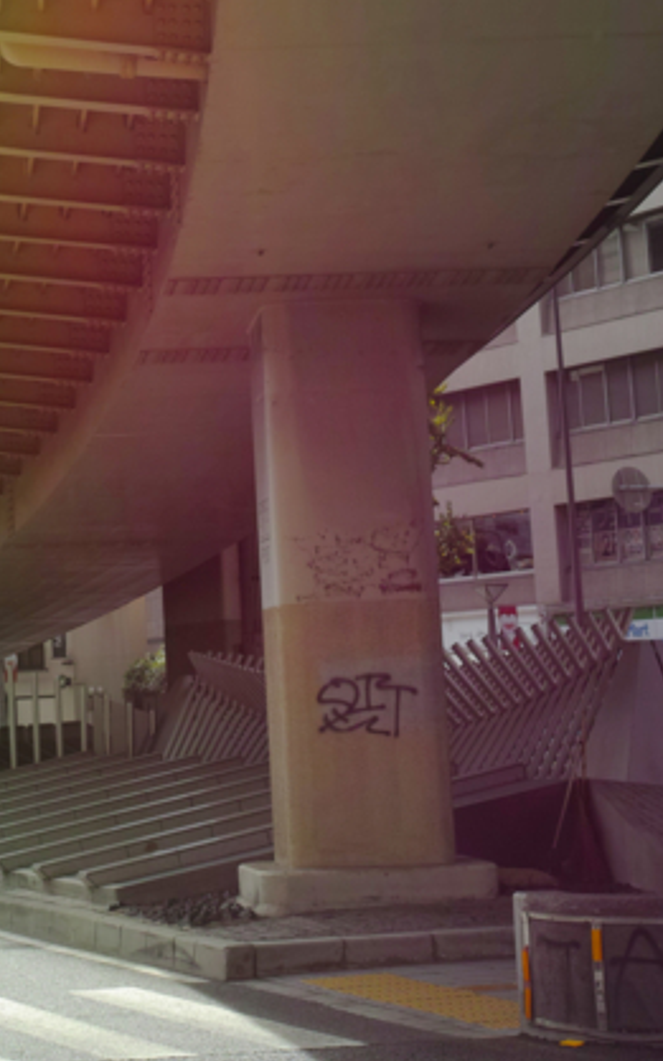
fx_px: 2951
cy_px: 10
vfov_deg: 19.8
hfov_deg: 12.6
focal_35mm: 102
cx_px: -15
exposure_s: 1/200
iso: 100
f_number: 6.3
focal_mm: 30
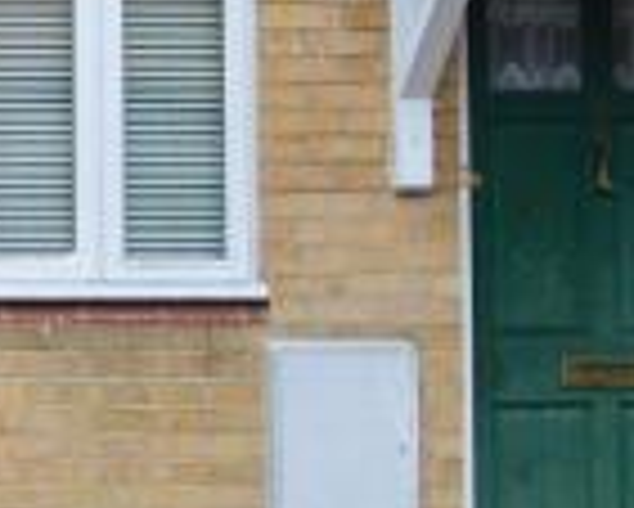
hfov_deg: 8.7
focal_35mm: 184
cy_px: -25
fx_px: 3455
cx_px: -1259
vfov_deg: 8.4
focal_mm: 18
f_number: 8
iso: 400
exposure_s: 1/80
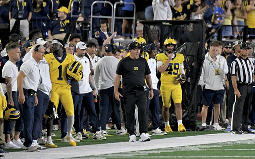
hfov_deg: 3.4
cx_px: 128
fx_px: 4266
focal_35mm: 614
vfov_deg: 2.1
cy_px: 83
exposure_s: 1/1000
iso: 6400
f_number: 5.6
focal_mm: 400
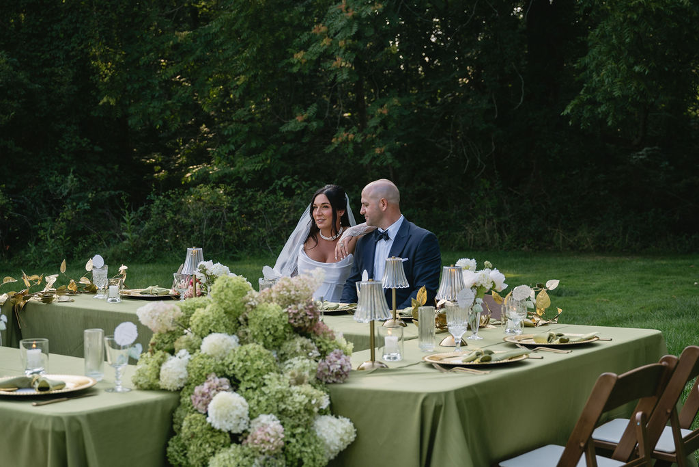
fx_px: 1164
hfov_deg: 33.4
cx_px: 356
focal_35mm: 60
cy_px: 268
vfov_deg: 22.6
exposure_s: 1/640
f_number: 4
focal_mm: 51
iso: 250
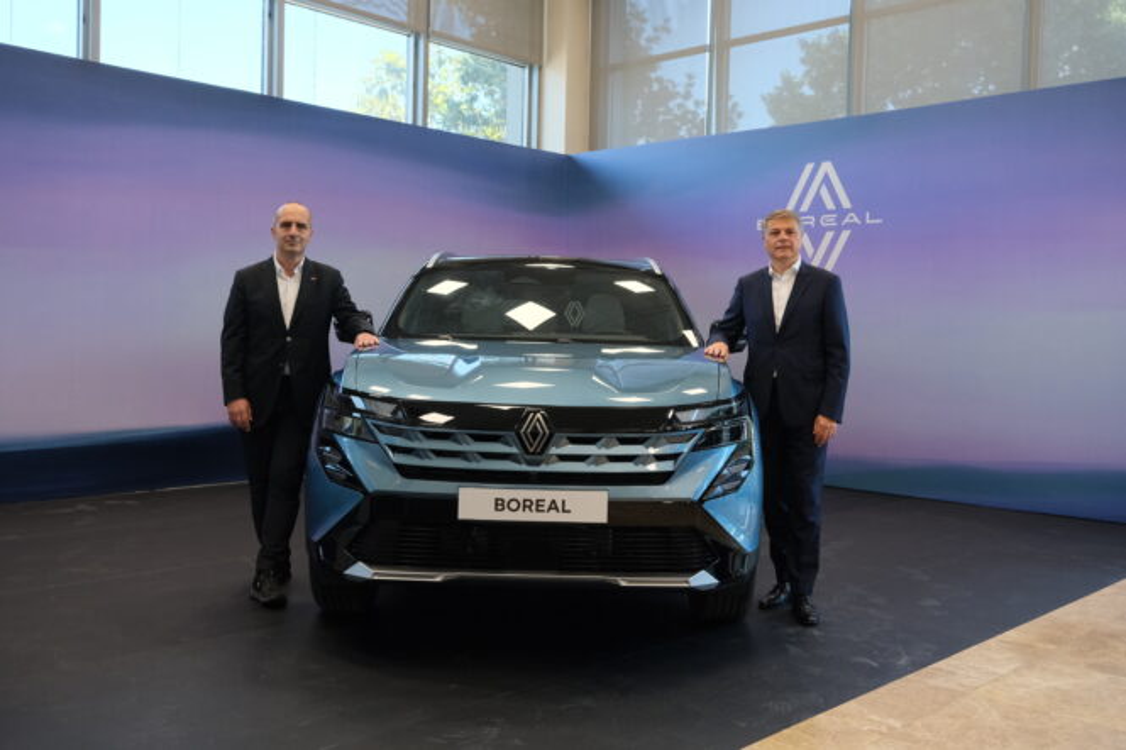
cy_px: 375
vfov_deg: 41.1
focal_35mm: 32
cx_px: 563
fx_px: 1001
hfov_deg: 58.7
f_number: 4.5
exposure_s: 1/125
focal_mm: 21.2
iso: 2000
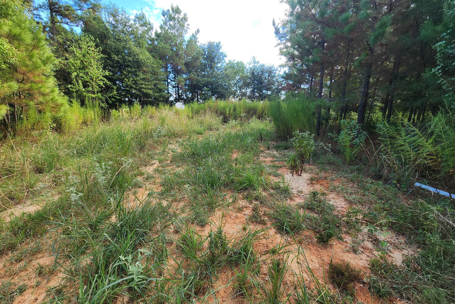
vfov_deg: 81.1
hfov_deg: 104.2
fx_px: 177
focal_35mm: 14
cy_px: 161
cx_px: 225
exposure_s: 1/213
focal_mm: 2.2
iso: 50
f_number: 2.2
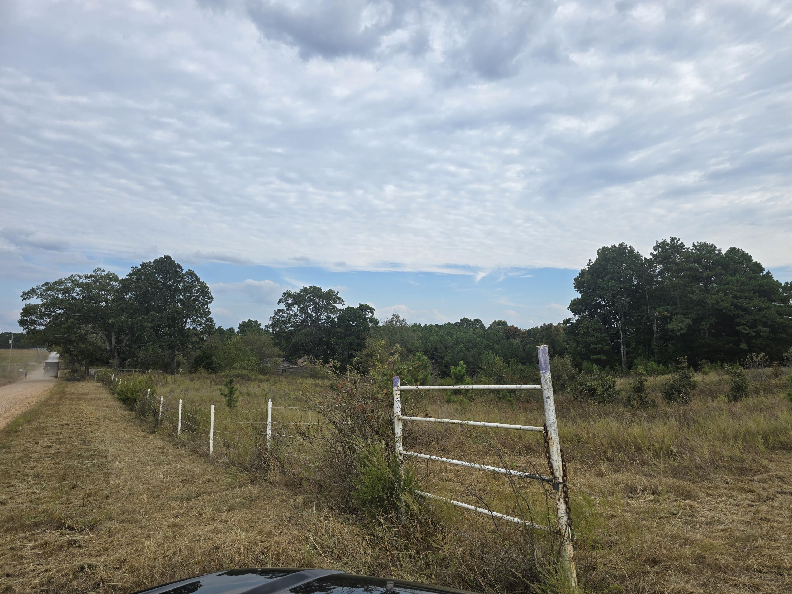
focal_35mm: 23
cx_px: 396
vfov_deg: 58.9
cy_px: 297
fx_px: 526
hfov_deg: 73.9
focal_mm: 6.3
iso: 12
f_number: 1.7
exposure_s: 1/624
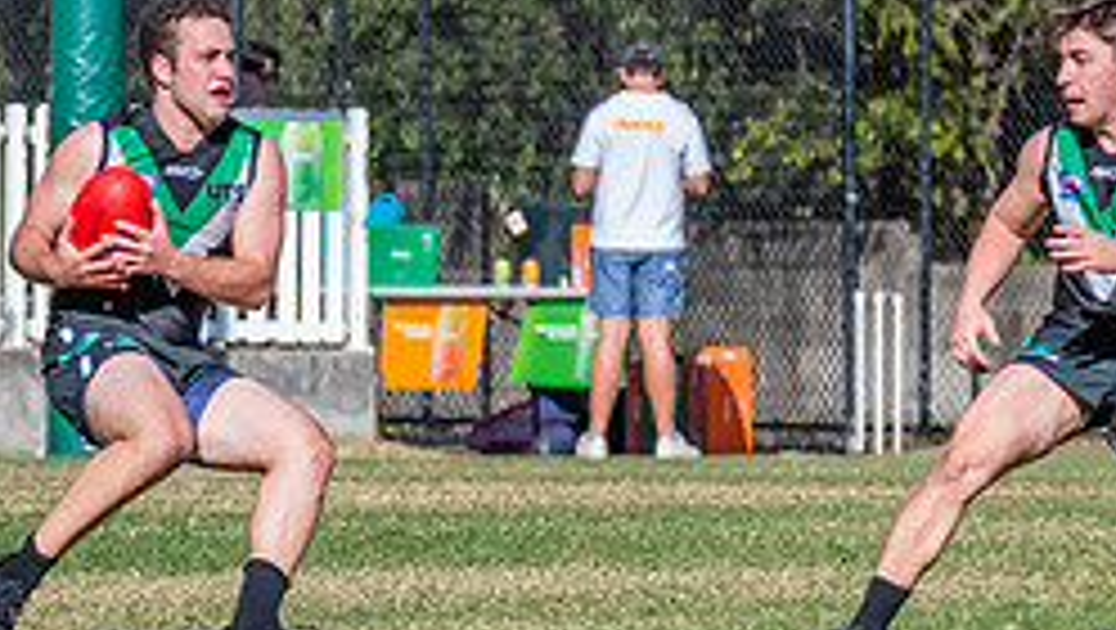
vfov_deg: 1.3
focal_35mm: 917
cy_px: 139
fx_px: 27159
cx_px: 138
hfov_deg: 2.4
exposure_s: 1/1600
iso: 800
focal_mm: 320
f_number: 10
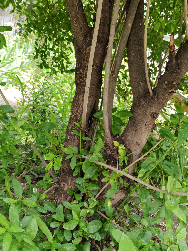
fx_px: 348
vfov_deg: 39.7
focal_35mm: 48
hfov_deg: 30.3
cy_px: 126
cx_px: 94
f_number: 1.9
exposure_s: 1/100
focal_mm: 6.12
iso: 100
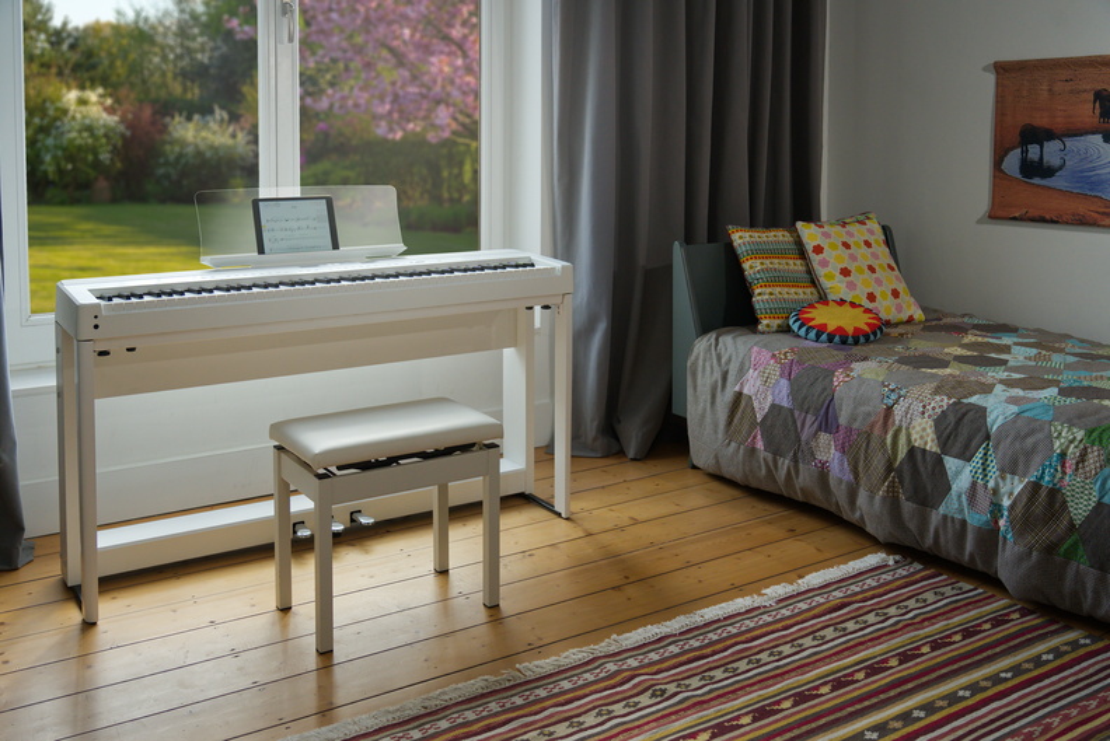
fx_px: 987
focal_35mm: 32
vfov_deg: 41.2
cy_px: 370
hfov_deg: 58.7
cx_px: 555
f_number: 4
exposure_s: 1/1000
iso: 800
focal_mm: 32
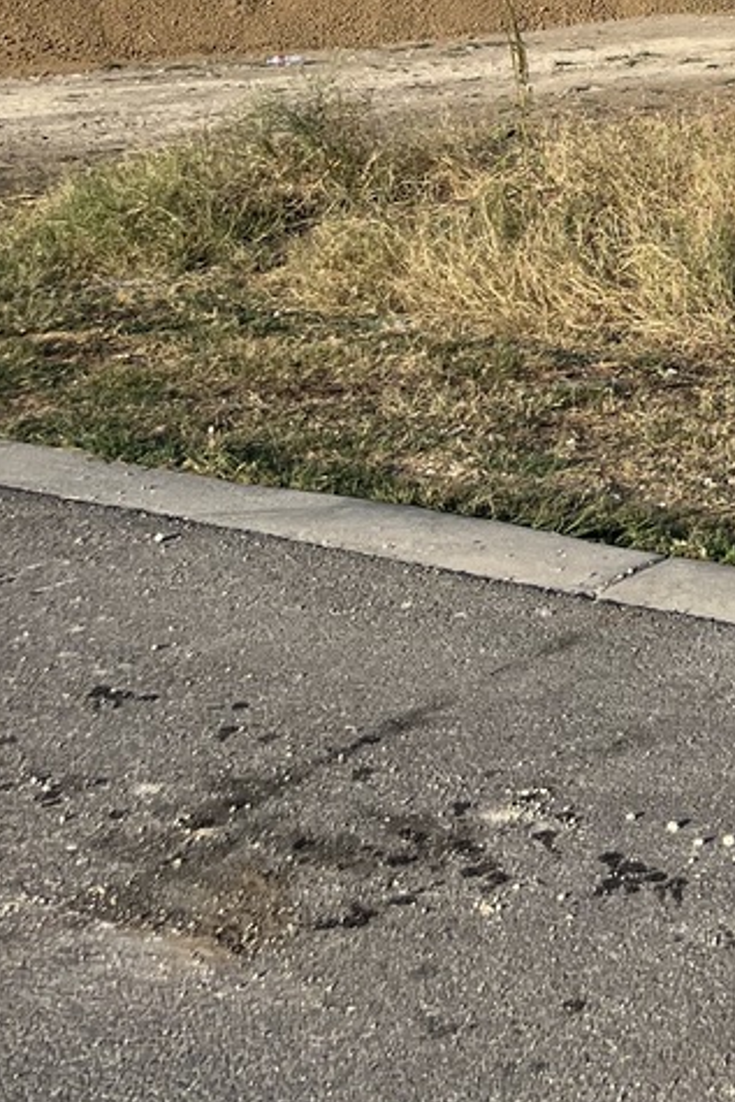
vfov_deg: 22.6
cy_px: -246
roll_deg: +1.3
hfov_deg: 15.5
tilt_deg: +0.1
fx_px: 2509
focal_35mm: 82
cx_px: 1074
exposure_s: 1/5587
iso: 50
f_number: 1.5
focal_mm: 5.7
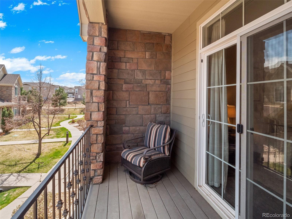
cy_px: 110
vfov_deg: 78.1
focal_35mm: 16
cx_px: 146
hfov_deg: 94.5
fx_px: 135
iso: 640
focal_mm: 8
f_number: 7.1
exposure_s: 1/250
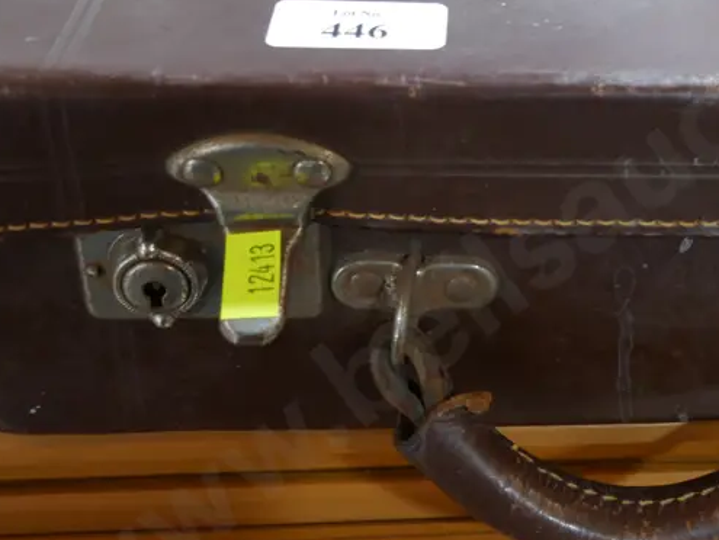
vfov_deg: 23.5
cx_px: 664
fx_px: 1289
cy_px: 162
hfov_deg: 29.7
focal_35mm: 62
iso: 800
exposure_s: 1/60
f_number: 3.6
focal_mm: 15
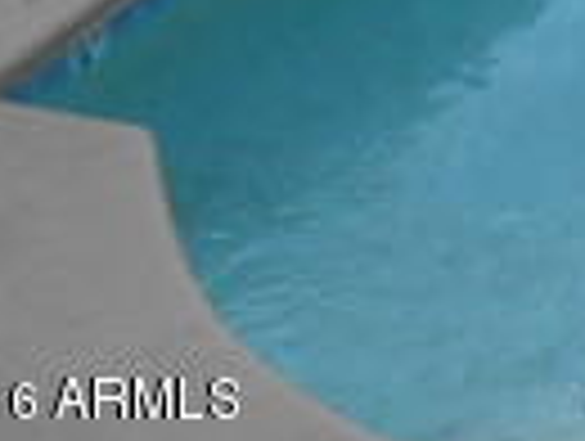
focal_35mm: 157
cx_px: 1328
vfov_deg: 8.7
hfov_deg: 10.9
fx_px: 2658
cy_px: -590
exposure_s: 1/640
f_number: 3.6
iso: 80
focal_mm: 5.8
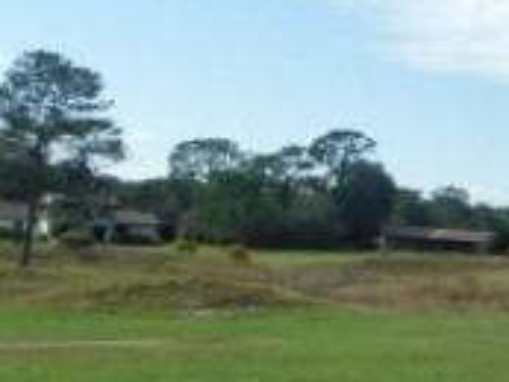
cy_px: 135
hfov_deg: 18.4
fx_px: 1251
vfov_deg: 17.4
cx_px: 894
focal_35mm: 85
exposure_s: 1/400
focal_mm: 4
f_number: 6
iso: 125
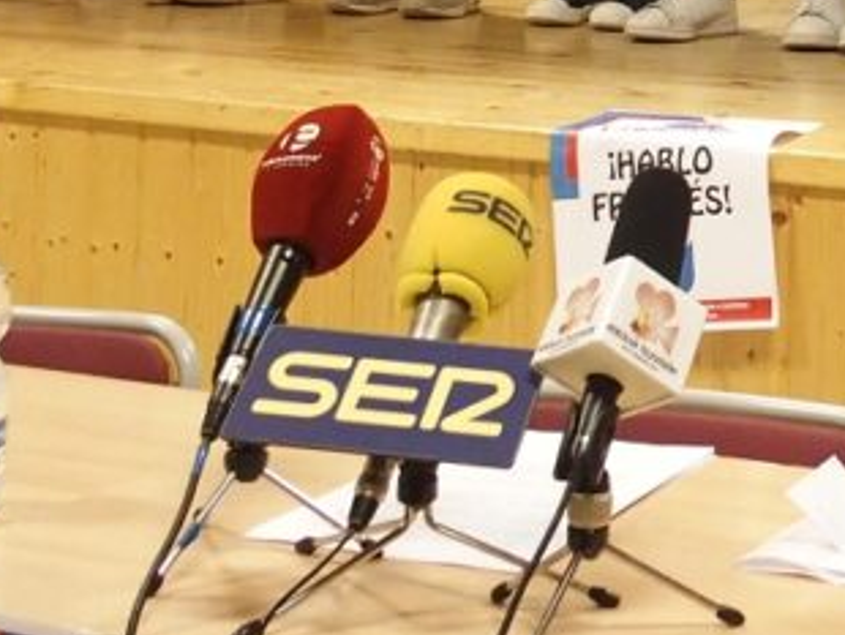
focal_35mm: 99
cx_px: 1096
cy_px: -327
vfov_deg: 14.0
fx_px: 2419
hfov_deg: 18.5
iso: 800
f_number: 2.8
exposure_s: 1/30
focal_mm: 6.7
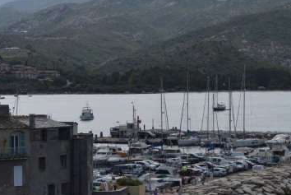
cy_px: 83
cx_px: 244
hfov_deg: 12.9
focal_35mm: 158
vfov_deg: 8.7
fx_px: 1279
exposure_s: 1/250
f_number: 8
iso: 125
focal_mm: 70
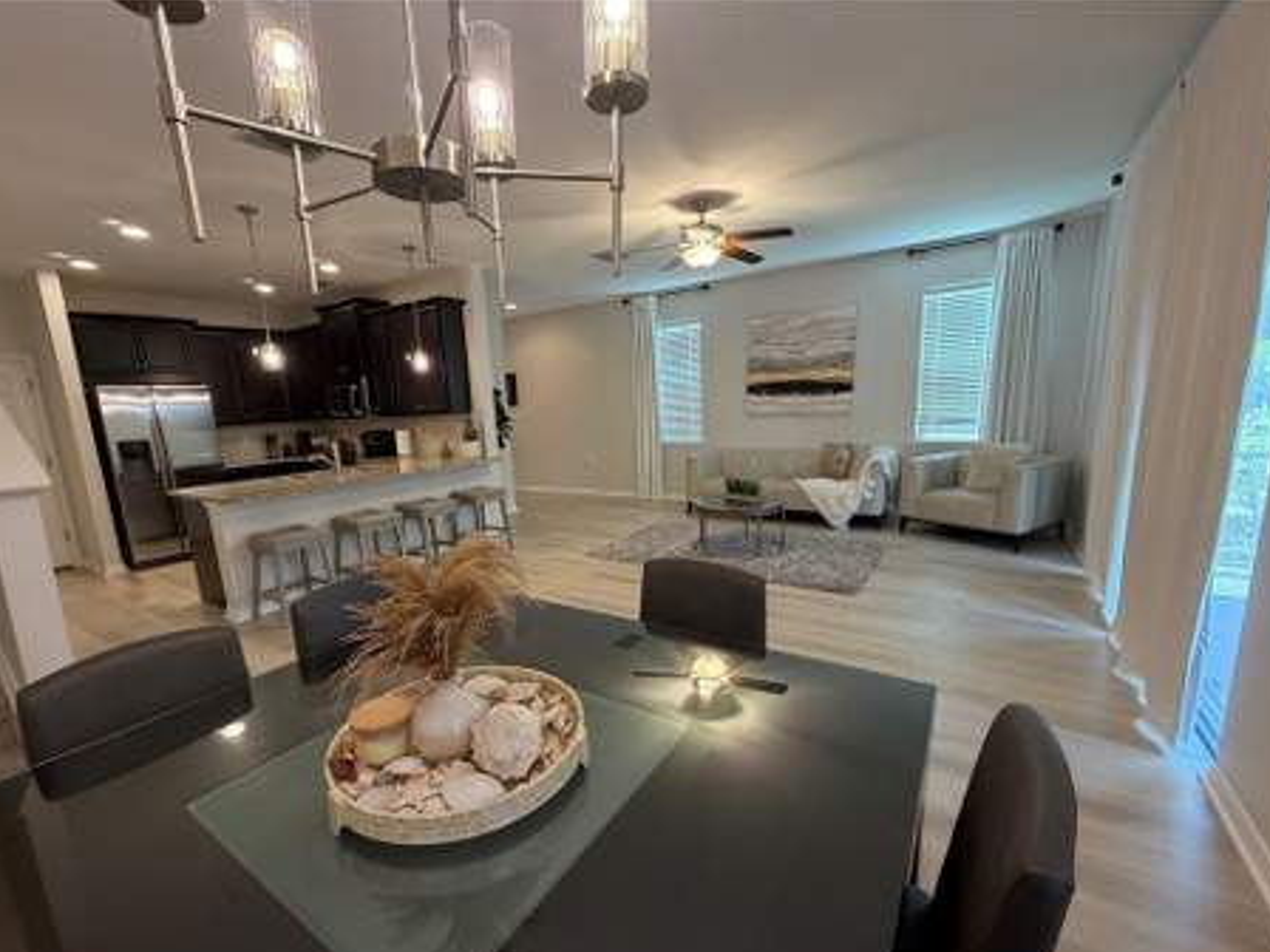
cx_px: 607
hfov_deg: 98.1
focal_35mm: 15
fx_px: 550
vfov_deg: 81.6
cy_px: 507
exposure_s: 1/60
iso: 200
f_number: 2.2
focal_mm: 2.22
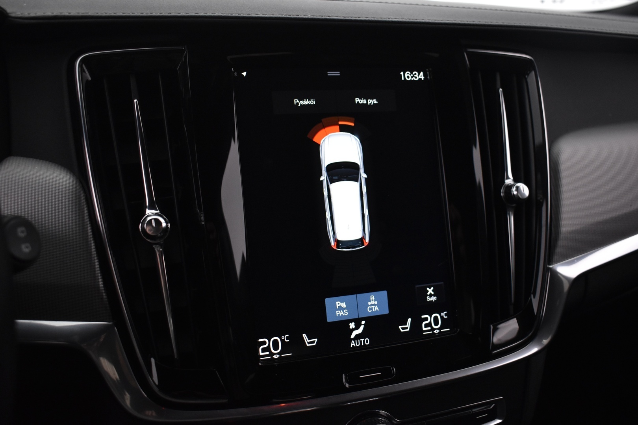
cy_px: 212
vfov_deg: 38.4
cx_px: 319
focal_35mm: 34
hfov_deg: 55.1
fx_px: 611
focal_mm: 23
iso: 1600
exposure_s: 1/40
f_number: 3.8
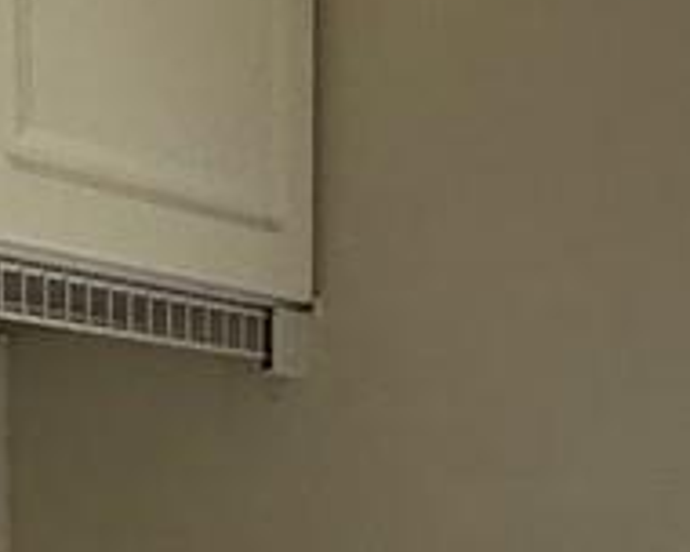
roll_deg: -0.5
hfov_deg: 16.7
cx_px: 330
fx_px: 2348
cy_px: 1017
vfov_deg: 12.2
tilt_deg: -9.9
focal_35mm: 115
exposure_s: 1/99
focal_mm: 2.22
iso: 100
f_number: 2.2
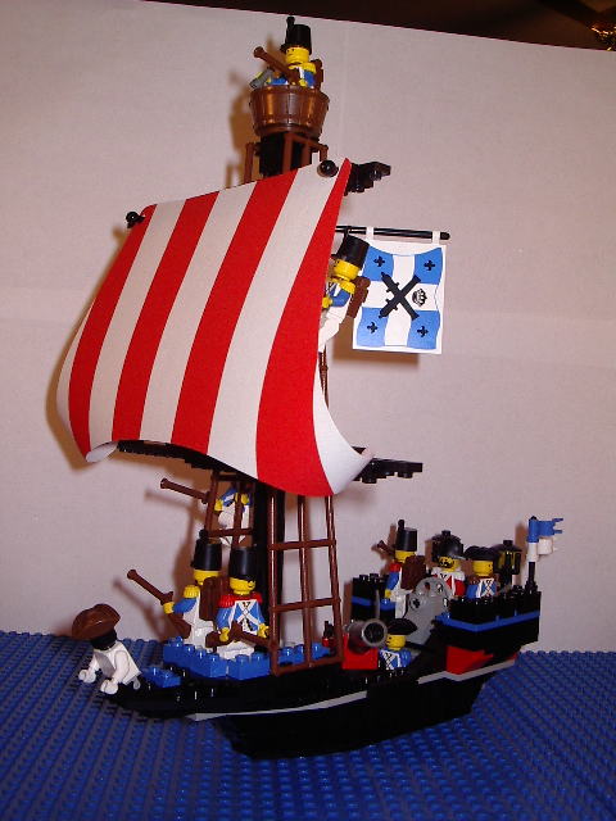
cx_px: 308
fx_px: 902
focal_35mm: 38
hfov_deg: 37.7
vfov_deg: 49.0
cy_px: 410
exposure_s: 1/60
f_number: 4.8
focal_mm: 5.8
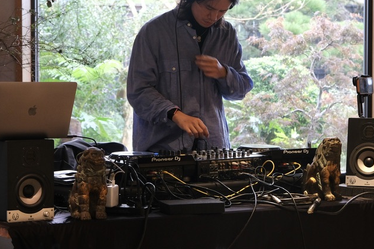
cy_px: 101
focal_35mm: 115
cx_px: 196
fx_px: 1195
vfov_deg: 11.9
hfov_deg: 17.8
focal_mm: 44.7
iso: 1000
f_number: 4
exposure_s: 1/60
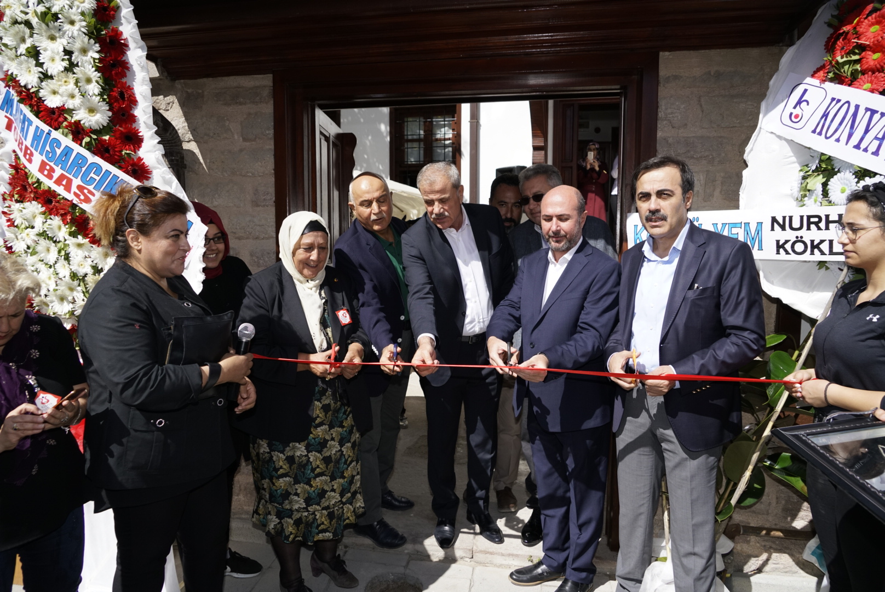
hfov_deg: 73.7
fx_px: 590
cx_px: 442
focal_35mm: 24
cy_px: 296
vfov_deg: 53.2
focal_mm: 24
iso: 800
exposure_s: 1/2500
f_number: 5.6
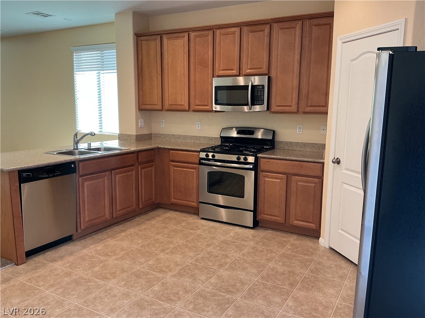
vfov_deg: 48.2
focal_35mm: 29
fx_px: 356
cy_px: 159
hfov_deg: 61.7
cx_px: 212
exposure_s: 1/60
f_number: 1.8
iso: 125
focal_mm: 3
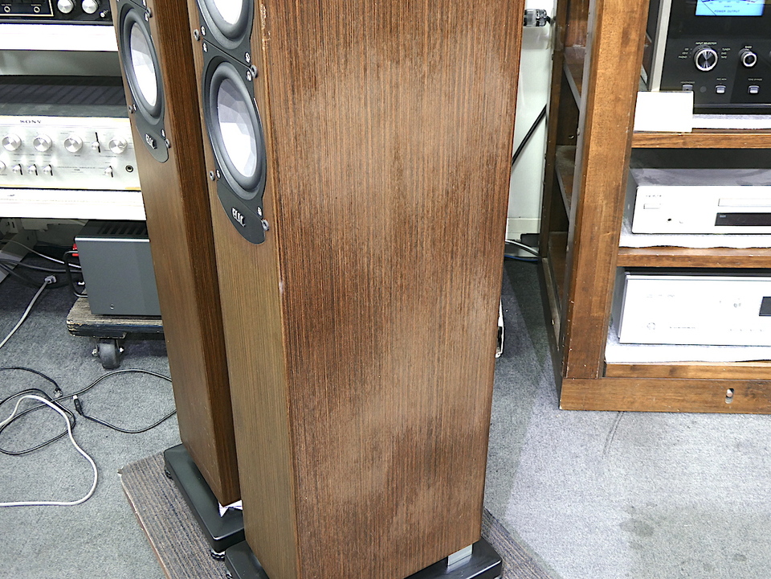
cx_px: 386
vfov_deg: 38.7
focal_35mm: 37
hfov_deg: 50.1
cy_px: 290
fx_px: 824
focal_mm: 6.7
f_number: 3.7
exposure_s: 1/2
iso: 100
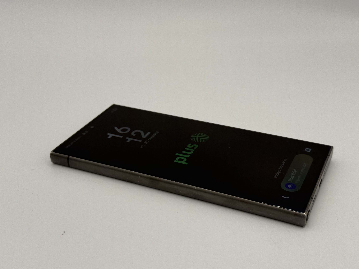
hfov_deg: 39.7
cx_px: 180
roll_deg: +0.3
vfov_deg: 30.3
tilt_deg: -26.4
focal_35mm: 48
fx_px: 498
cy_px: 134
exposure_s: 1/1027
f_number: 1.78
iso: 64
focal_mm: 6.76
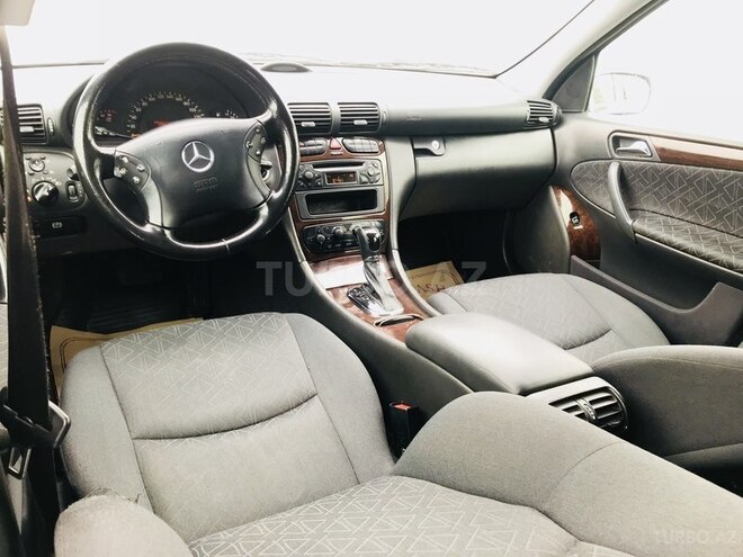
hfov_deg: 63.4
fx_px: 601
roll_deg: -5.0
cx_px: 372
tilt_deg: -24.0
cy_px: 278
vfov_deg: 49.7
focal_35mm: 28
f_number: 1.8
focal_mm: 3.99
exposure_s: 1/50
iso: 25
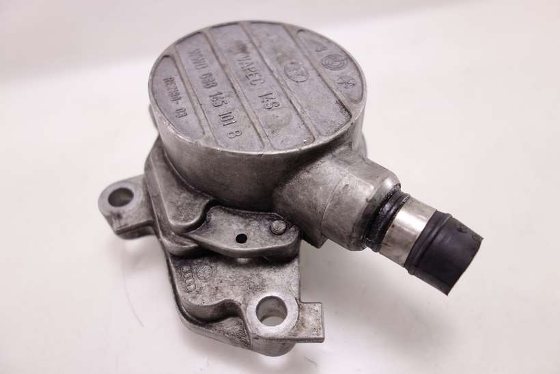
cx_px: 280
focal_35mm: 28
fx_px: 436
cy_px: 187
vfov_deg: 46.4
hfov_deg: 65.5
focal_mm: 10.4
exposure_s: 1/100
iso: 125
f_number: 2.2
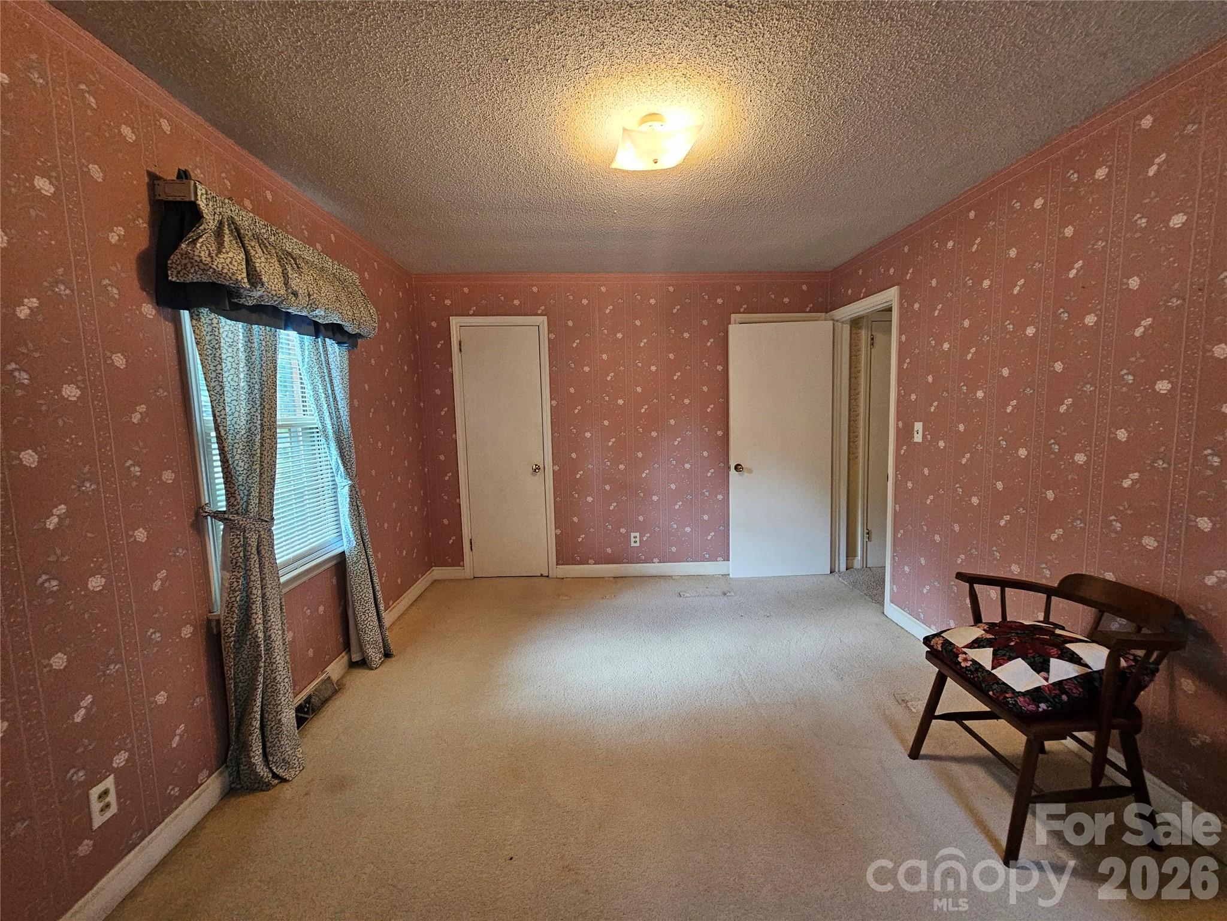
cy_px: 460
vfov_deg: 89.9
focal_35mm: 13
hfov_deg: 106.2
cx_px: 614
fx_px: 461
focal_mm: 2.2
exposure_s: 1/60
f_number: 2.2
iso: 400
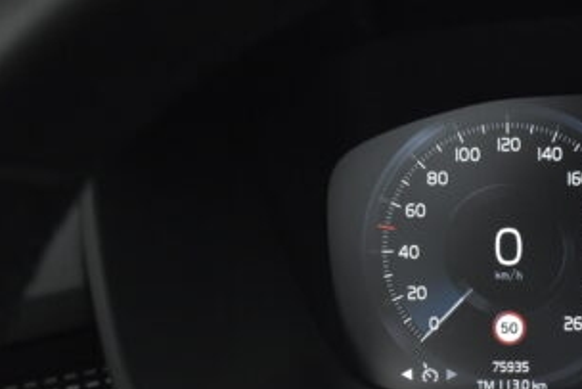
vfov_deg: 15.6
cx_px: 718
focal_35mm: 87
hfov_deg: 21.5
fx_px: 1411
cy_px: 277
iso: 1600
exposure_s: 1/100
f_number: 3.8
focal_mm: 23
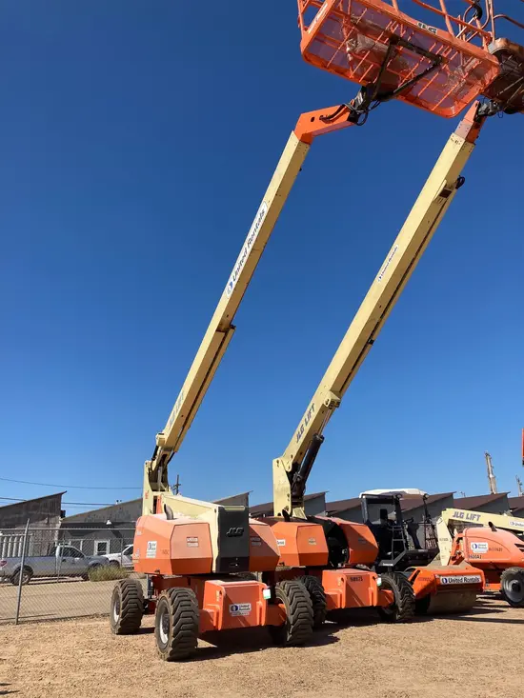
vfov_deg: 63.4
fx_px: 565
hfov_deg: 49.8
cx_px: 262
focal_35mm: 28
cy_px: 349
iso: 20
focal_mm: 3.99
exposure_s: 1/2315
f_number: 1.8
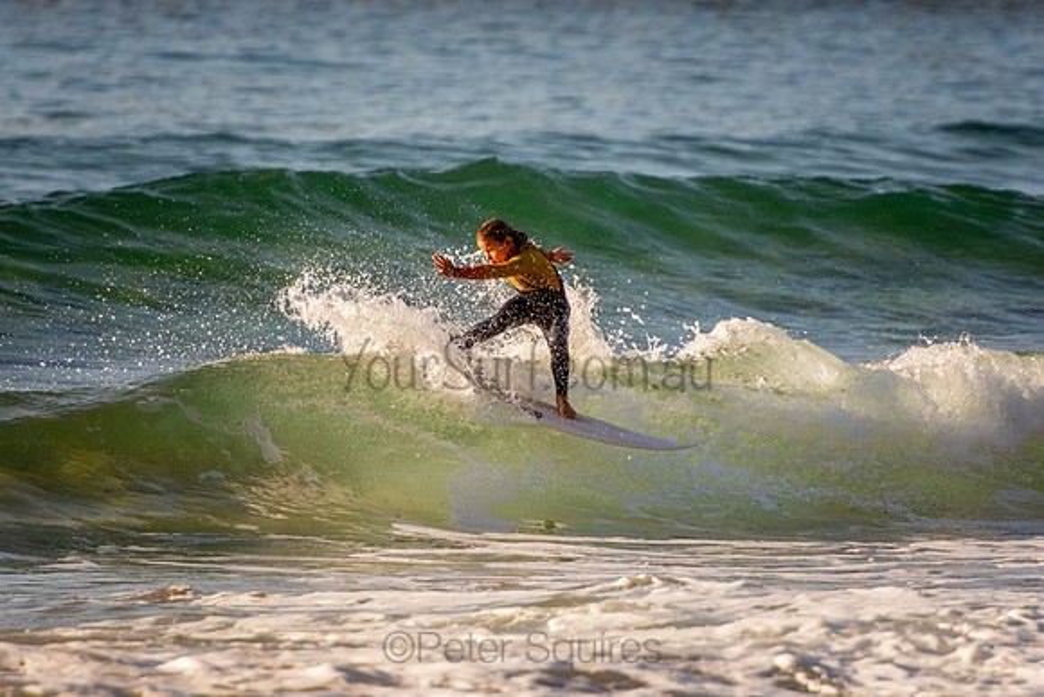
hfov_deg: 3.4
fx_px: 17403
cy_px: 348
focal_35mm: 600
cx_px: 522
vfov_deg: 2.3
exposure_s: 1/1250
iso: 400
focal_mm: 400
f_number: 5.6
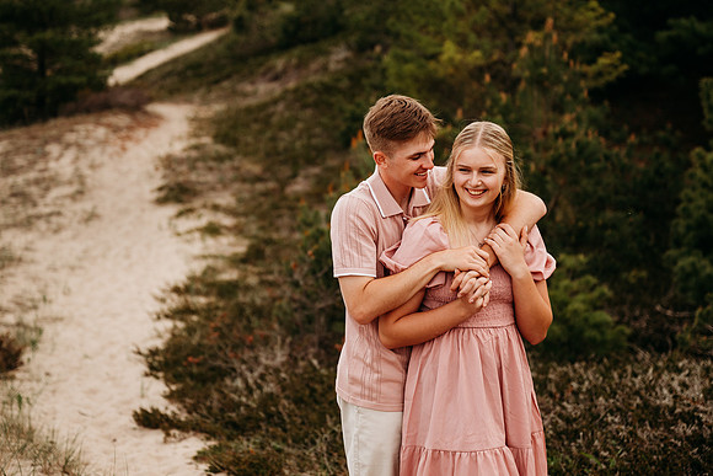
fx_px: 1567
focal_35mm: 79
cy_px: 207
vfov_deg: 17.3
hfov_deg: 25.6
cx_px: 356
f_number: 2.8
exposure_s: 1/1000
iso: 320
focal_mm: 70
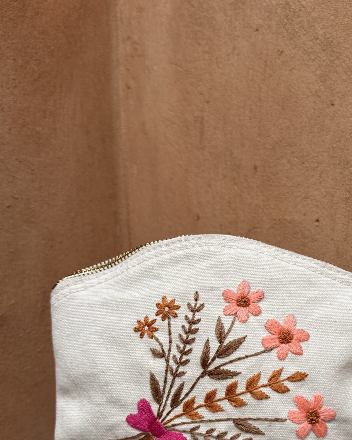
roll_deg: +0.7
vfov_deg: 47.0
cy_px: 302
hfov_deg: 38.8
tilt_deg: -5.9
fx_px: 495
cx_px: 229
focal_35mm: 38
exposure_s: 1/121
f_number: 1.78
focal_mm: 6.86
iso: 64
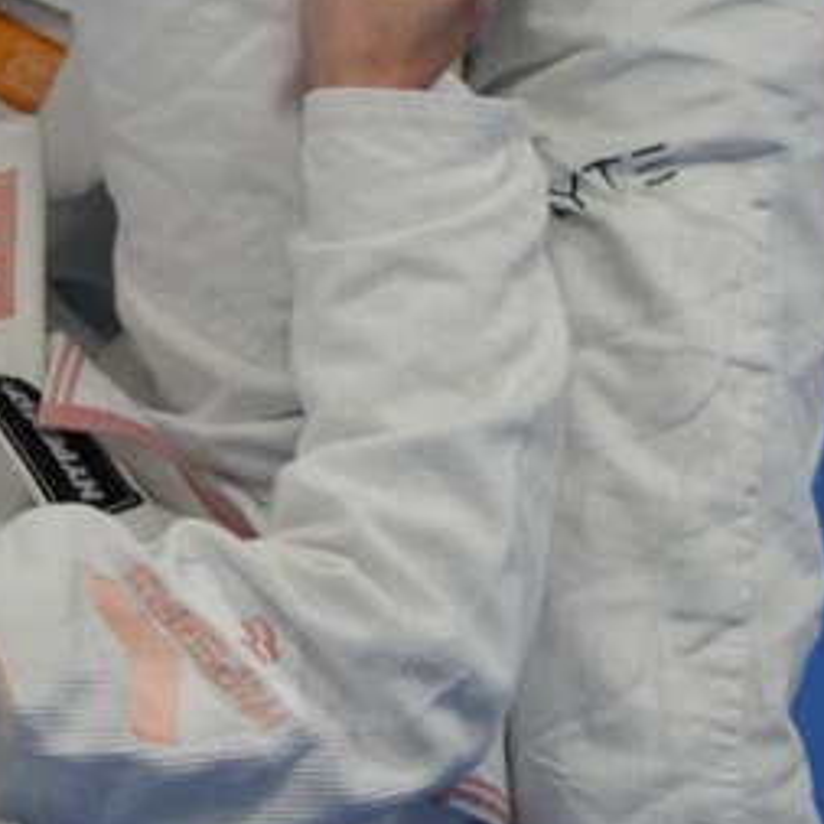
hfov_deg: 6.2
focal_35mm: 282
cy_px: -332
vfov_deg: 6.2
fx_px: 7595
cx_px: 137
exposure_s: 1/400
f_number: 2.8
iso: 2000
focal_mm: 70
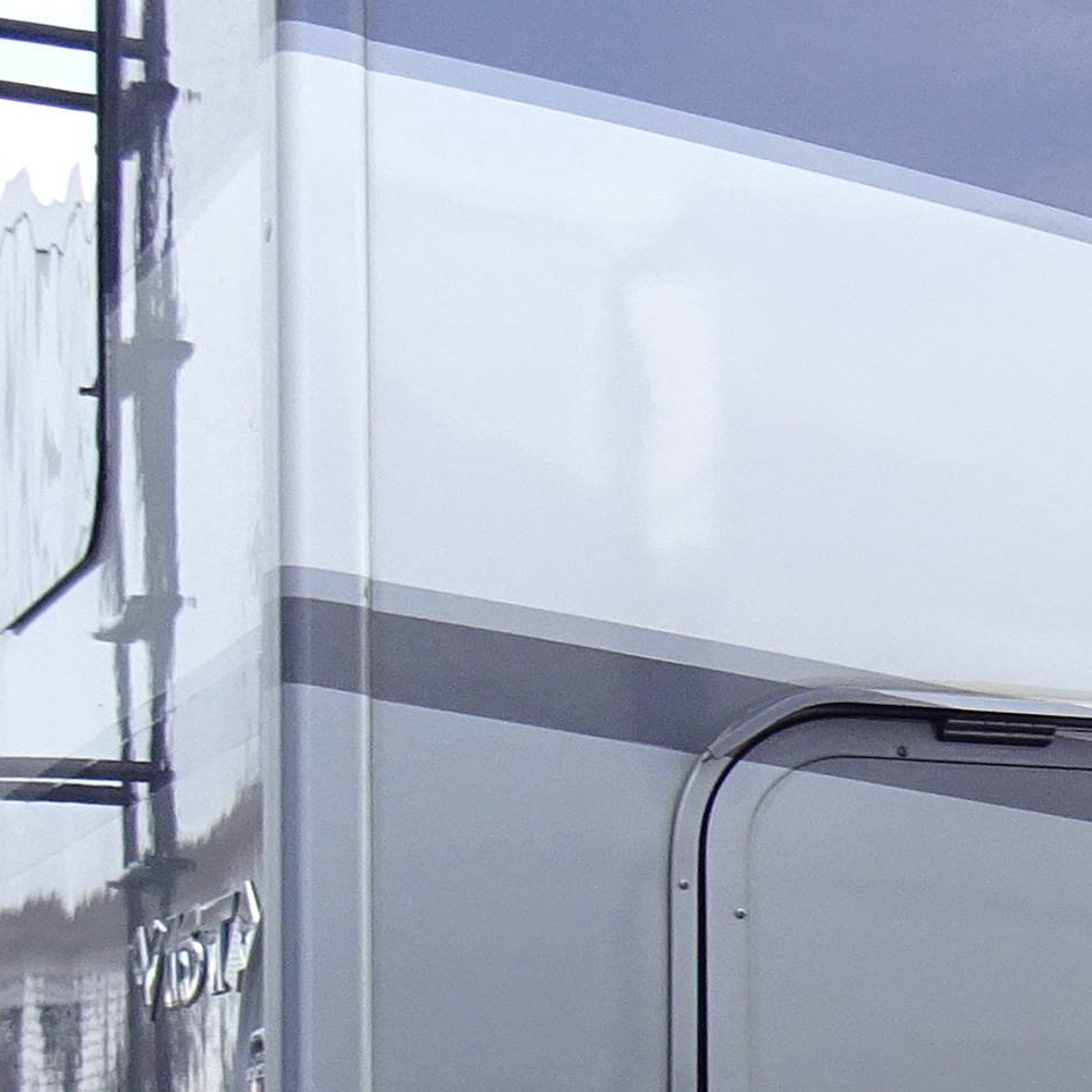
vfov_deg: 15.8
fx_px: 3855
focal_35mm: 108
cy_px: 1092
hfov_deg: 13.3
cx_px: 2346
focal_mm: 4.1
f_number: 3.5
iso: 80
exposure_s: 1/160
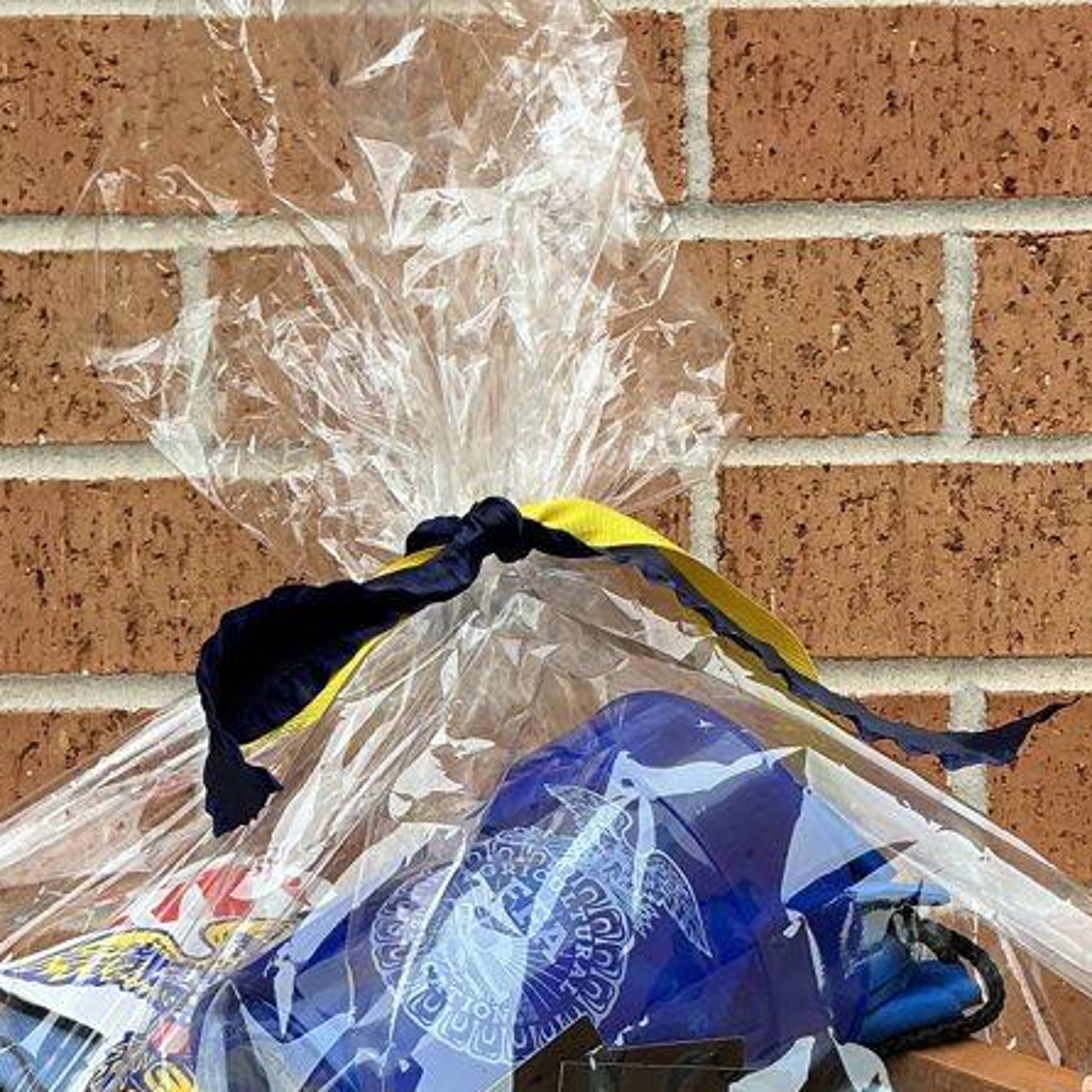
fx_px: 2463
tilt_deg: -1.8
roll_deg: +0.5
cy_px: 879
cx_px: 499
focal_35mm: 69
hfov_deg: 25.0
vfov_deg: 24.6
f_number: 1.8
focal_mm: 3
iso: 25
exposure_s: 1/415
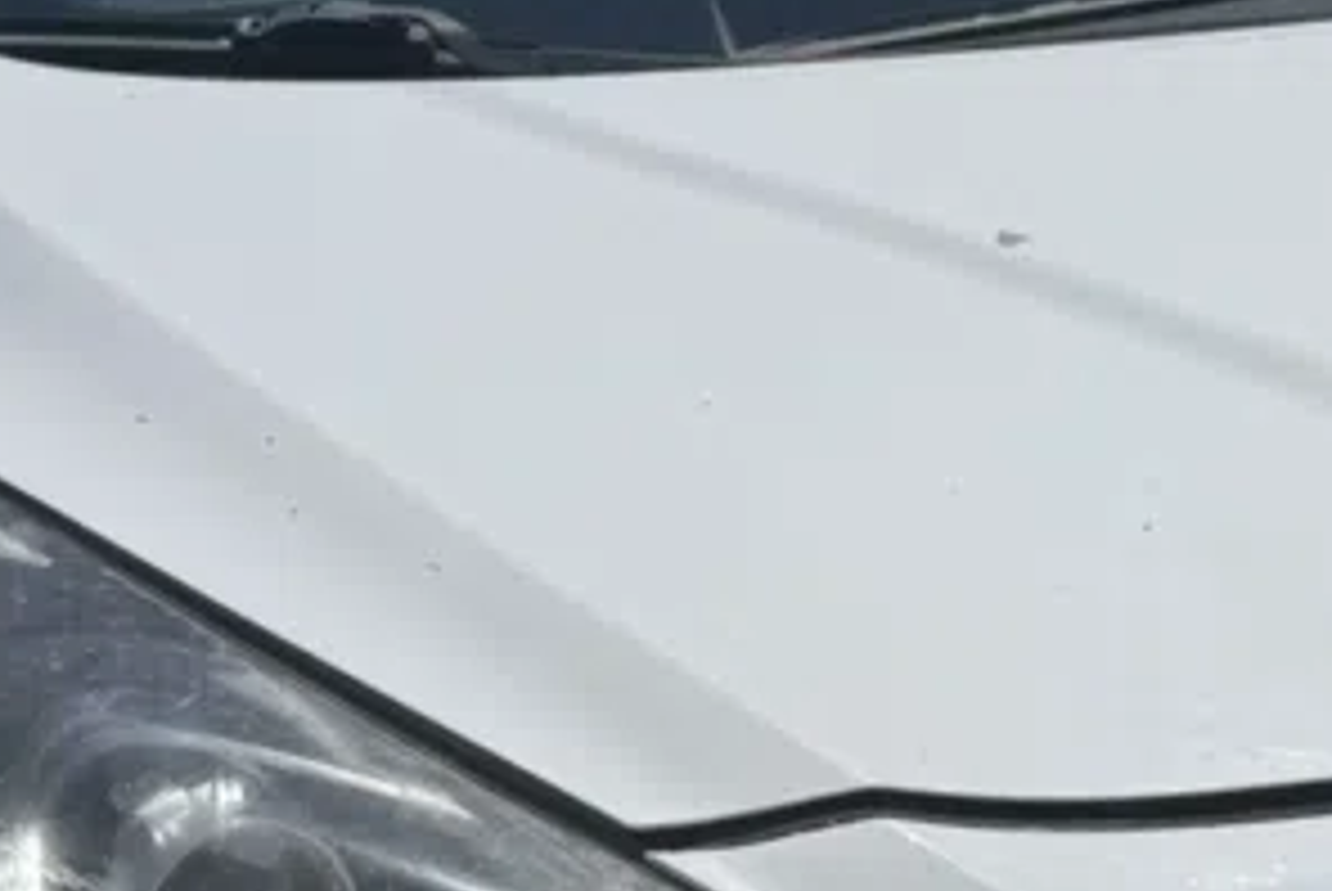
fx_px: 4259
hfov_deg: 17.4
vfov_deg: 11.9
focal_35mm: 115
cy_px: 722
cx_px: 1323
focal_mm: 6.76
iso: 80
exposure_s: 1/12346
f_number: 1.78
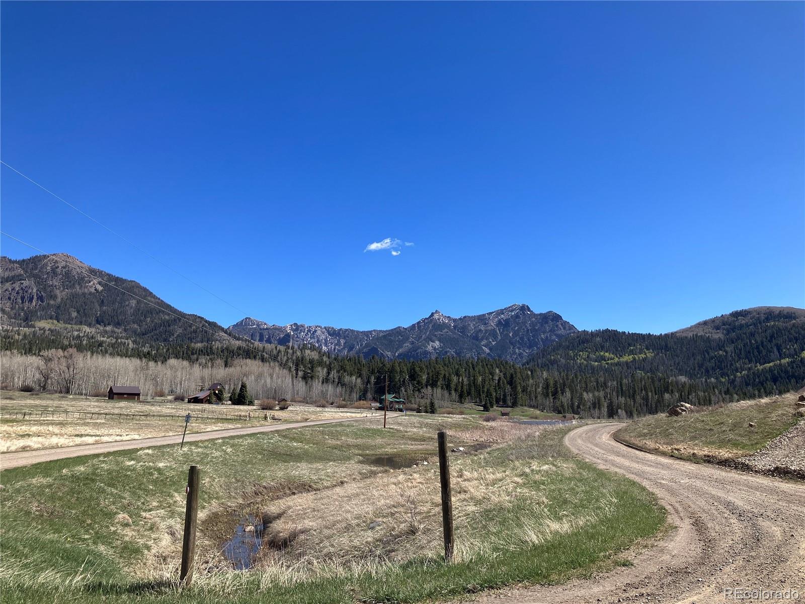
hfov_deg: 63.4
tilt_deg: +11.4
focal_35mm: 28
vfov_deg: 49.7
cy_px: 302
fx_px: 651
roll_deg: -0.6
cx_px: 402
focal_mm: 3.99
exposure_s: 1/1869
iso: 32
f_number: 1.8
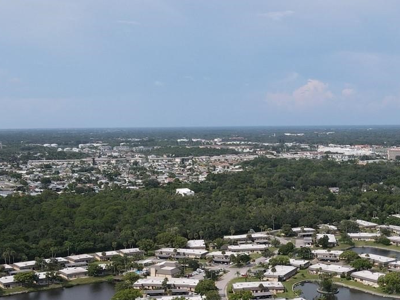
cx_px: 268
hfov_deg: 34.6
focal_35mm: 55
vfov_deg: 25.7
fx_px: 636
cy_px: 270
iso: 100
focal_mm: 4.5
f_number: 2.8
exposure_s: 1/800
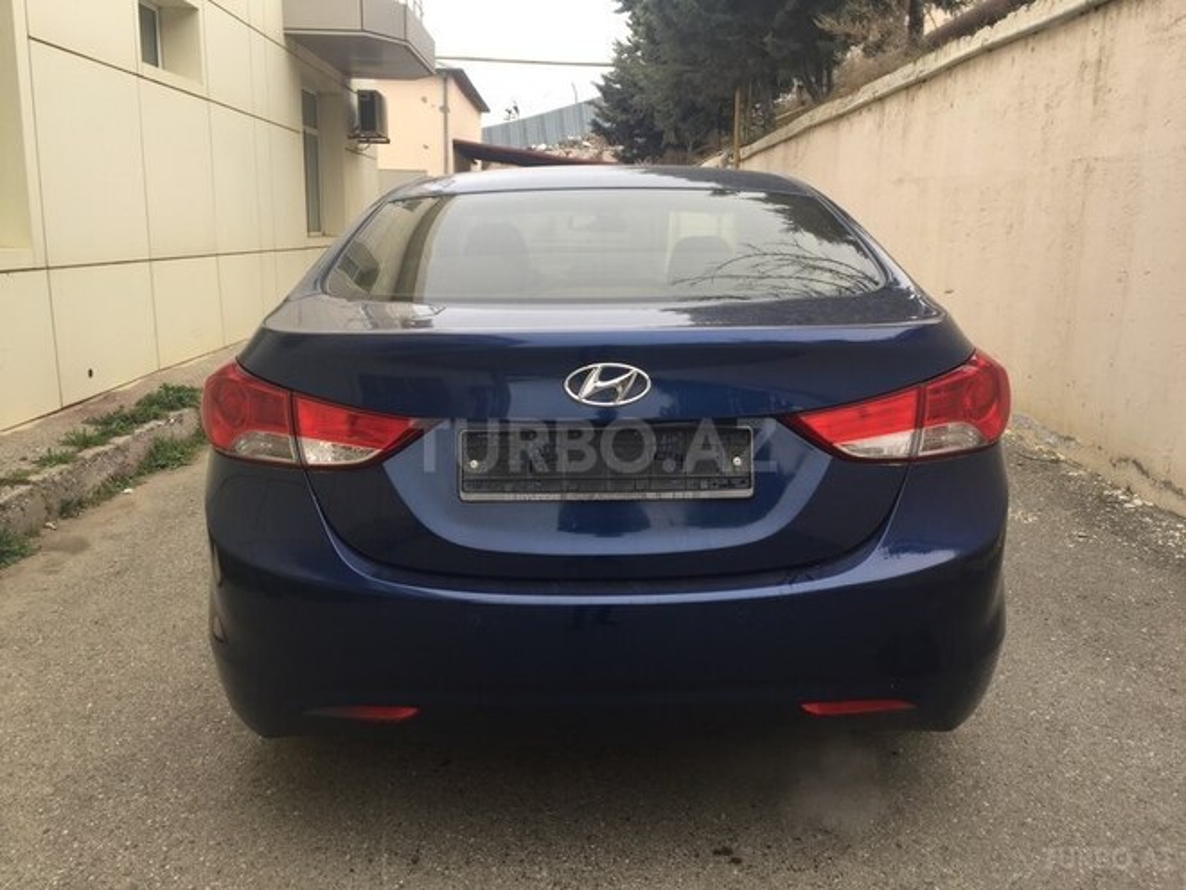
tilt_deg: -11.7
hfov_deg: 61.7
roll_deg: -3.1
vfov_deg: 48.2
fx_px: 994
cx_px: 593
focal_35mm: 29
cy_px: 445
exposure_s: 1/179
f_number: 2.2
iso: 32
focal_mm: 4.15
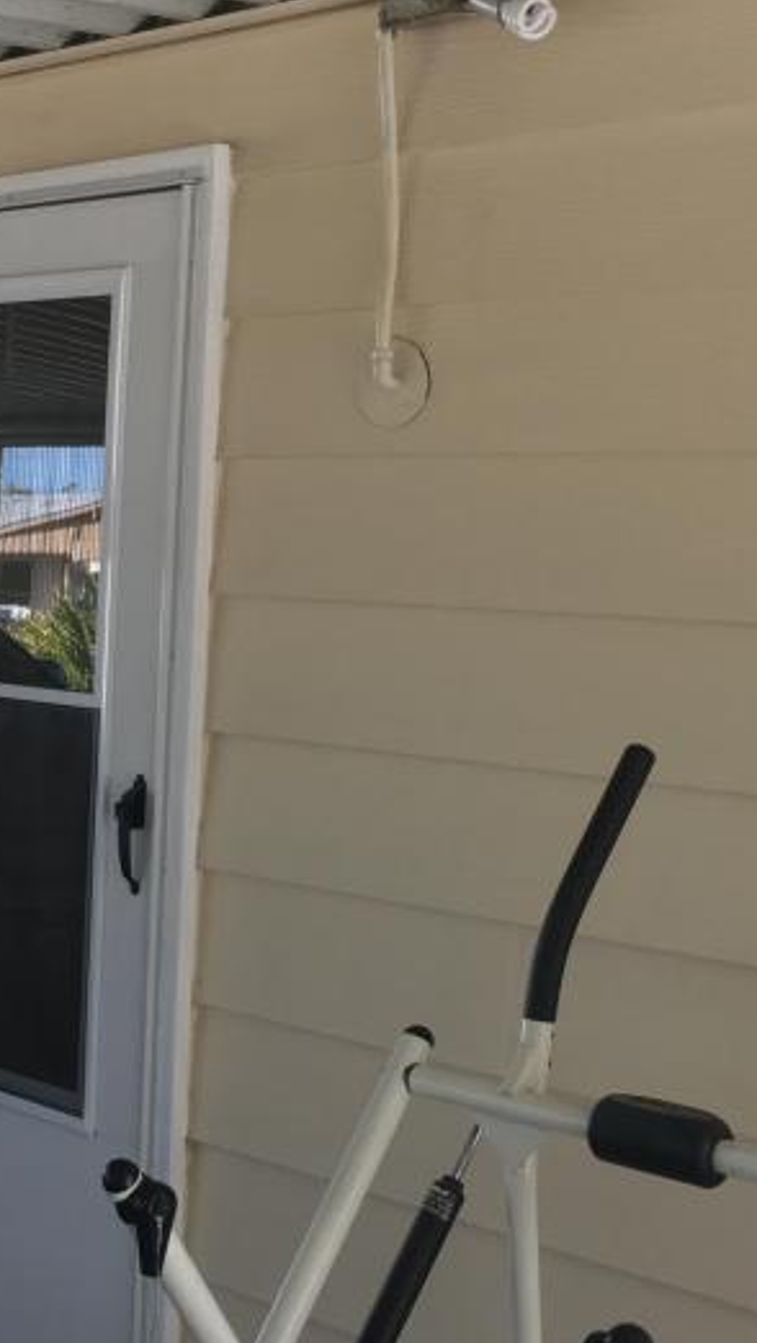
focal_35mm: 62
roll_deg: -3.4
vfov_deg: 33.8
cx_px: 64
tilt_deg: -2.3
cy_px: 692
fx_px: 2210
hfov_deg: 19.1
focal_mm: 4.15
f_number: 2.2
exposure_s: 1/120
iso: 40
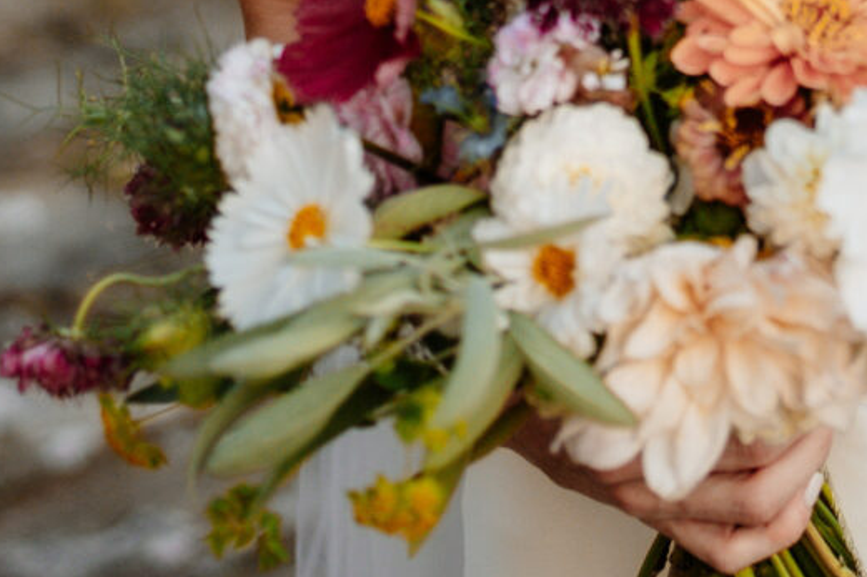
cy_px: -648
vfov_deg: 7.6
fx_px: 4141
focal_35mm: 172
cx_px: 1578
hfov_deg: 11.1
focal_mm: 35
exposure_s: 1/2500
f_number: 1.6
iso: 100
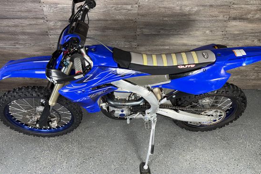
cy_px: 66
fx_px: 210
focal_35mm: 29
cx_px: 134
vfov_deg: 44.6
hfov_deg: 63.7
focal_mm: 6.76
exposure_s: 1/30
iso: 64
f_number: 1.78
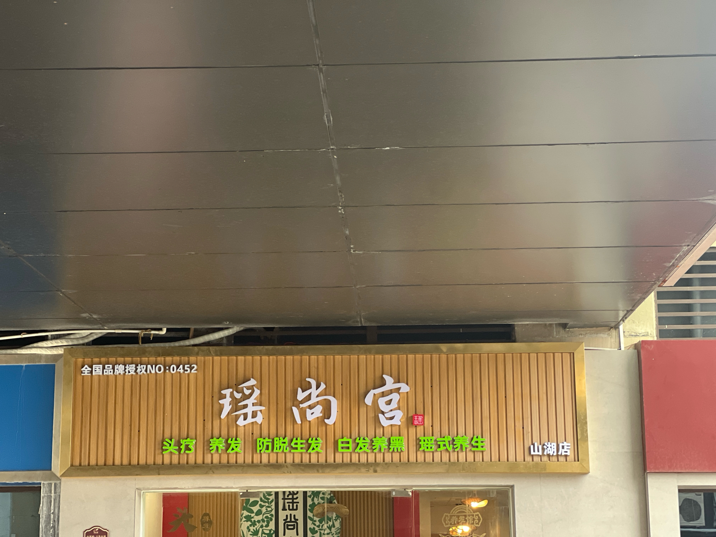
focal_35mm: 77
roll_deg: +0.7
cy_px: 268
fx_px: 1593
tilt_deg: +9.6
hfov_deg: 25.3
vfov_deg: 19.1
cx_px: 358
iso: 250
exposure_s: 1/60
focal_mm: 9
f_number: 2.8
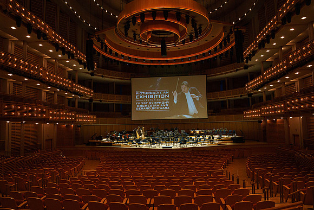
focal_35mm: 25
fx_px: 214
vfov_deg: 52.1
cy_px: 105
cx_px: 157
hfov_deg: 72.5
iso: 3200
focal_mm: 24
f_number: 7.1
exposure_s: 1/200
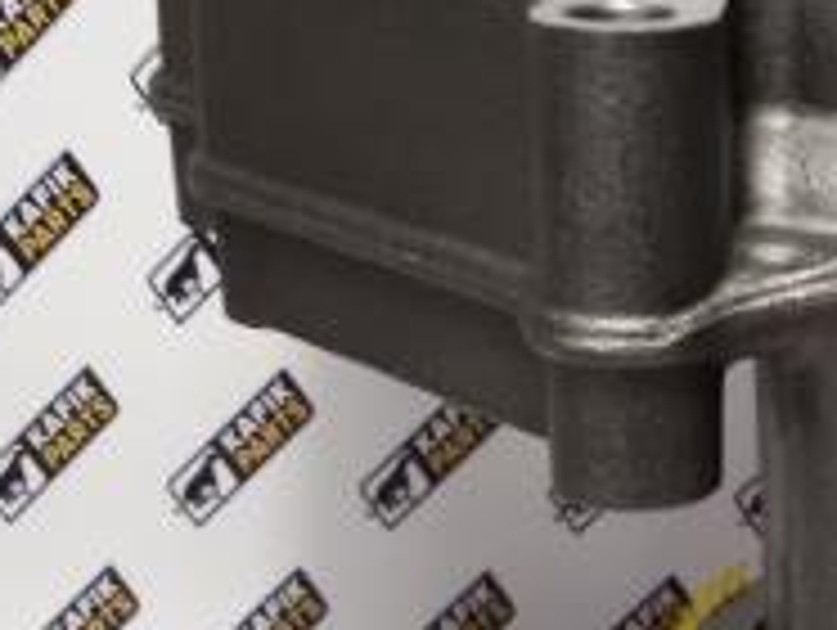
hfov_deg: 20.8
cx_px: 904
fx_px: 2179
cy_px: 470
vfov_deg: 16.4
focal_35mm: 90
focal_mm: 2.93
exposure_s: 1/33
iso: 125
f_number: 2.4
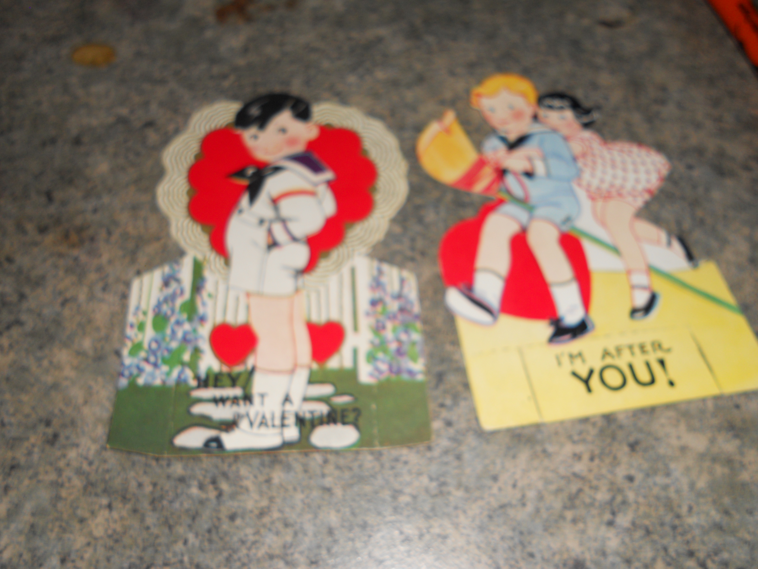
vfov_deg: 44.2
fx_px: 701
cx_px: 379
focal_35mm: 32
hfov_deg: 56.8
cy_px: 284
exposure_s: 1/25
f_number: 8.8
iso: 80
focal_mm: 5.8
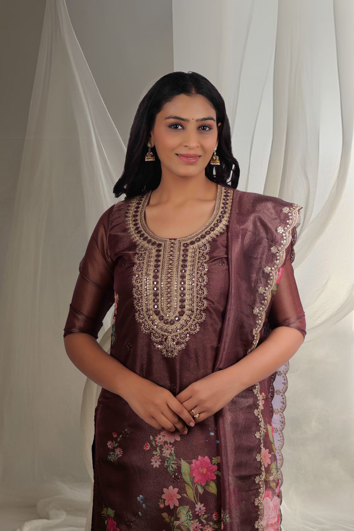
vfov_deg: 33.4
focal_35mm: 60
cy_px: 266
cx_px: 177
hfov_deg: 22.6
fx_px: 885
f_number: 5.6
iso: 250
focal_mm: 60
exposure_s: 1/160
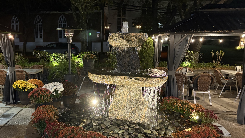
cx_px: 93
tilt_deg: -7.2
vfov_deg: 32.0
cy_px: 69
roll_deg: -0.1
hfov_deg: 53.4
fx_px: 240
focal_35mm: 37
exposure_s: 1/30
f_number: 1.6
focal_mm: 5.96
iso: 640
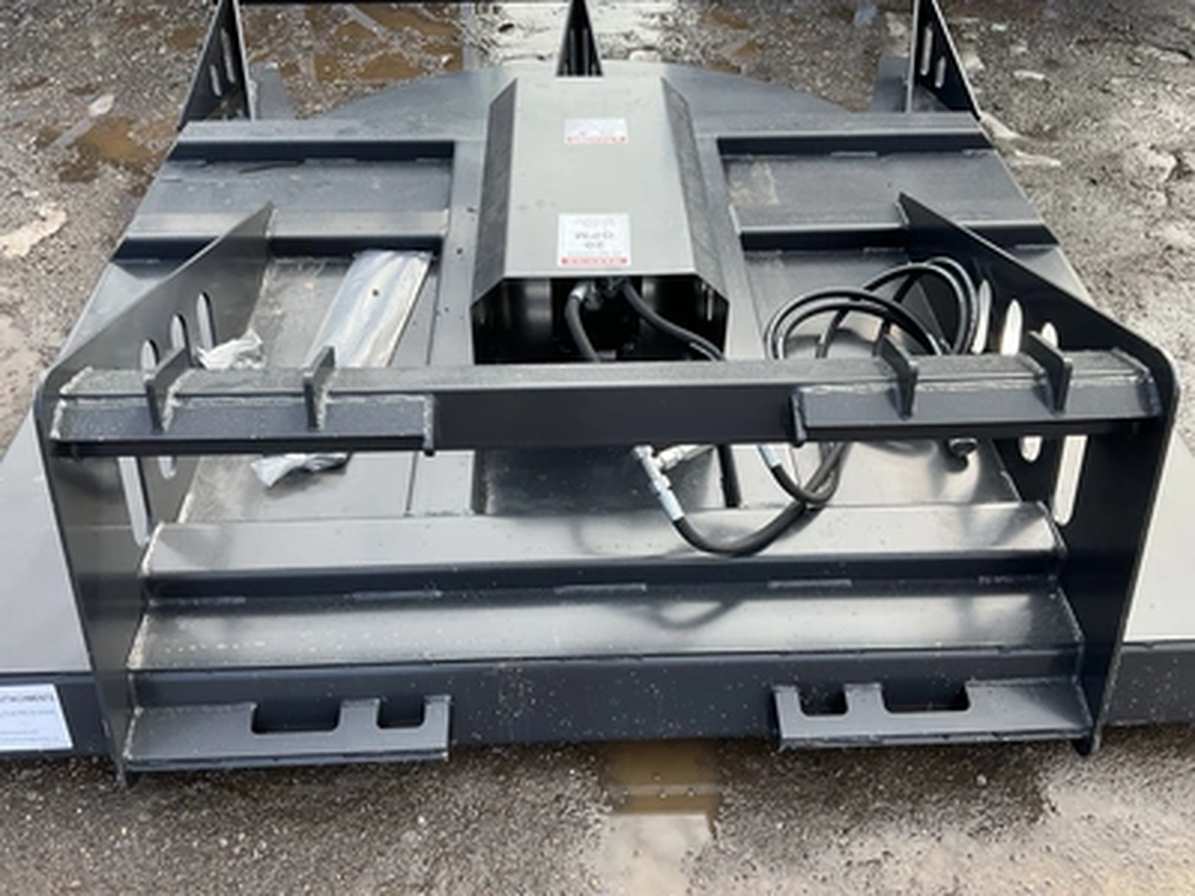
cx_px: 598
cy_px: 448
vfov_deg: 48.2
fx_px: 1001
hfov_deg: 61.7
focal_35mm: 29
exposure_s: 1/435
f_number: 1.8
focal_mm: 3
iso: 25
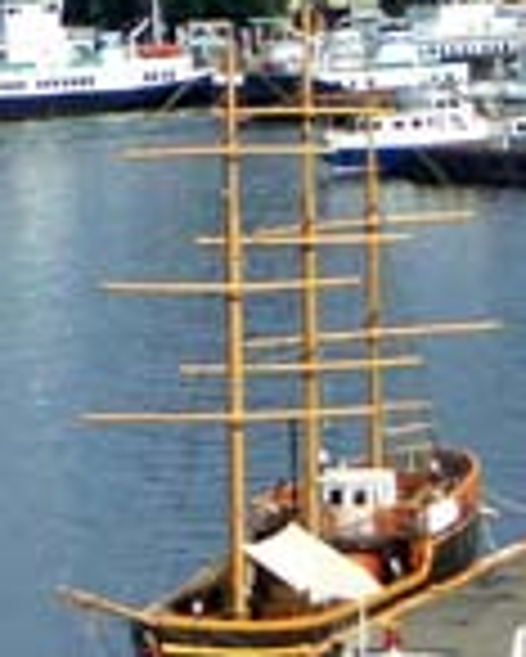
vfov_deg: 6.0
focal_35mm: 323
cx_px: -238
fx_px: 6279
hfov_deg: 4.8
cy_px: 2
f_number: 7
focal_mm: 14.6
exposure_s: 1/200
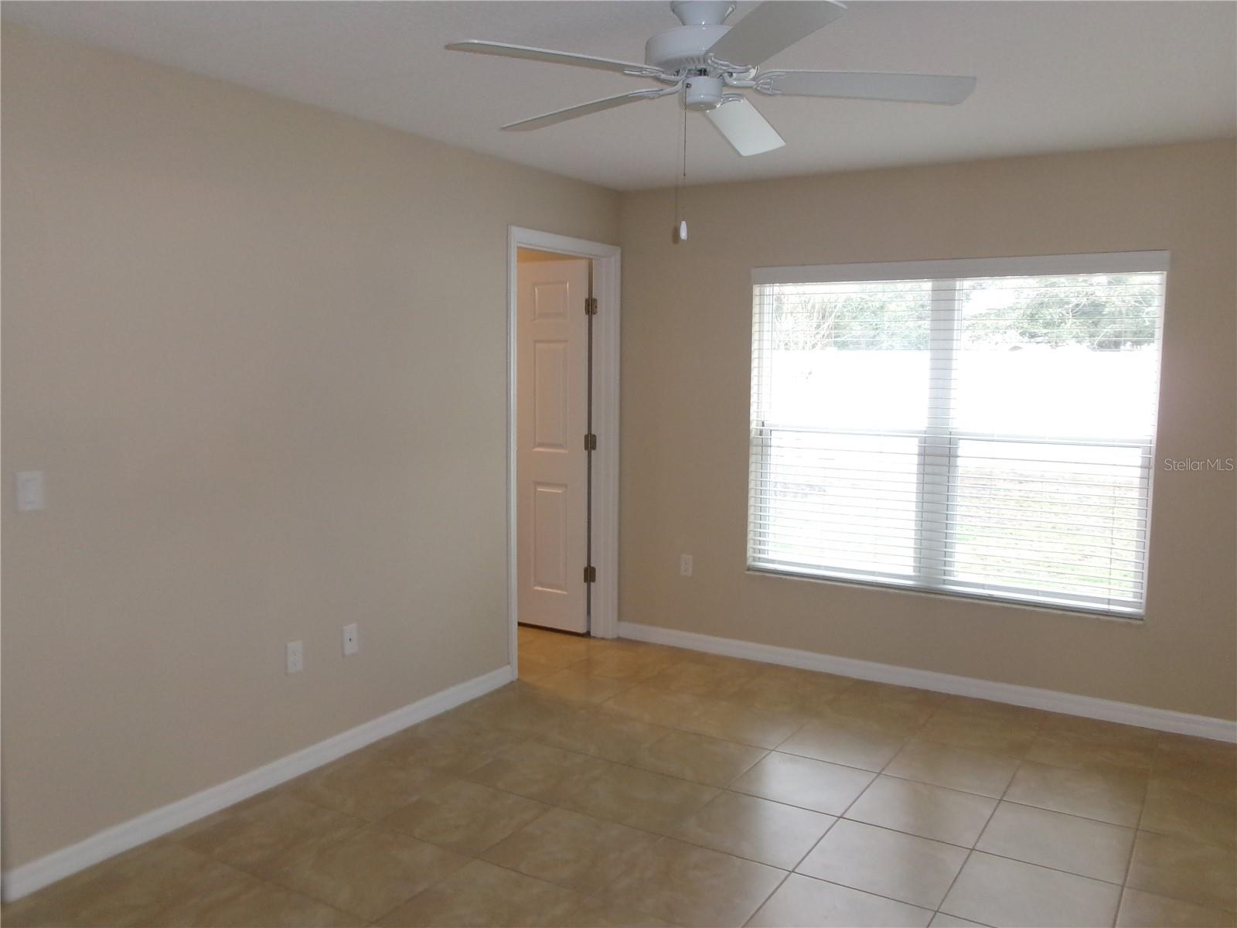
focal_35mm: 28
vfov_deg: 49.7
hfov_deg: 63.4
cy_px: 464
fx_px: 1001
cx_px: 618
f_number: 3.9
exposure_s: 1/34
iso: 258
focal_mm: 5.1
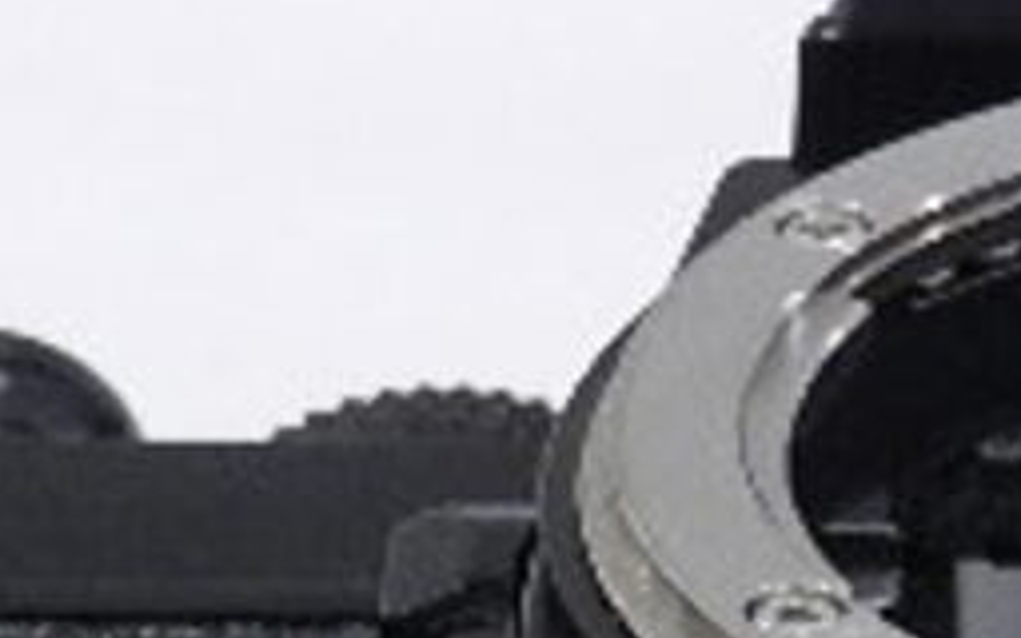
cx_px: 1173
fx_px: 11603
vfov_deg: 3.1
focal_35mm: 417
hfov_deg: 5.0
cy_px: 853
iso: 800
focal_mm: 14.9
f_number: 4.4
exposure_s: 1/50
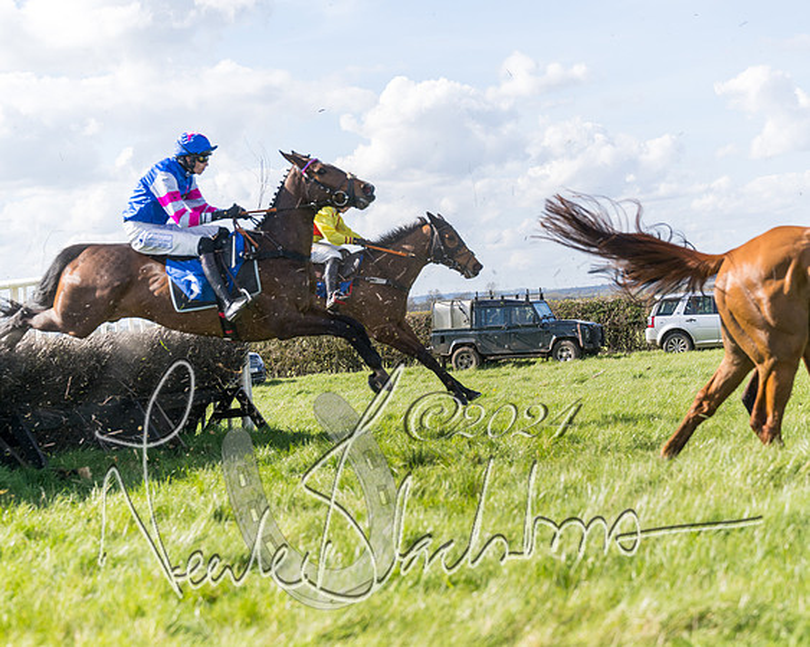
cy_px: 324
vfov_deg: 19.4
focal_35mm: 79
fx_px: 1889
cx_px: 486
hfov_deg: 24.2
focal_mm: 70
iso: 400
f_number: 4
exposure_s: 1/2500
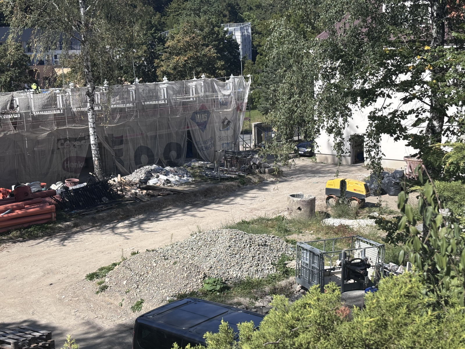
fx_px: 699
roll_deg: +1.0
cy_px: 174
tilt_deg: -11.0
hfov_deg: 36.8
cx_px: 232
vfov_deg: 28.0
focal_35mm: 52
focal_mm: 5.96
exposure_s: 1/2242
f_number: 1.6
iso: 40
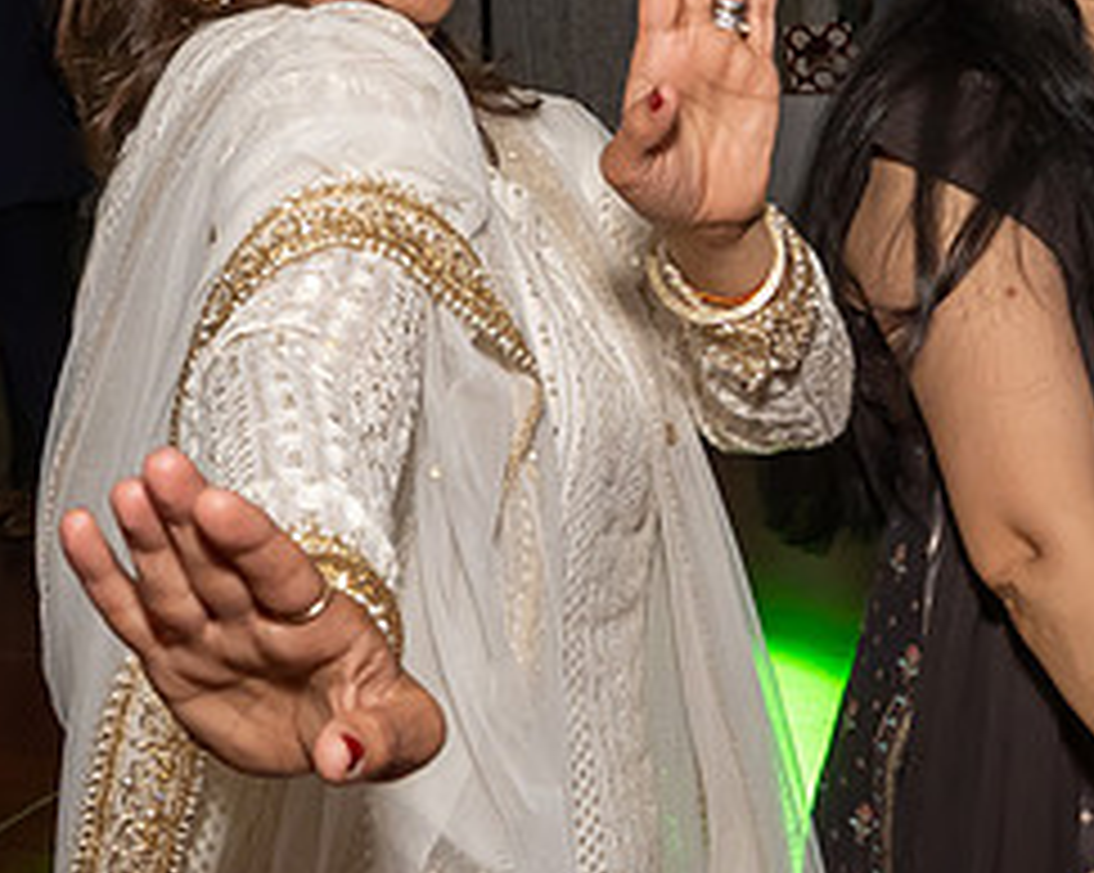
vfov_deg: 18.8
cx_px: 623
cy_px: 247
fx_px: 2621
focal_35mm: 81
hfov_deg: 23.6
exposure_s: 1/250
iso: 640
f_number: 8
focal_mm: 17
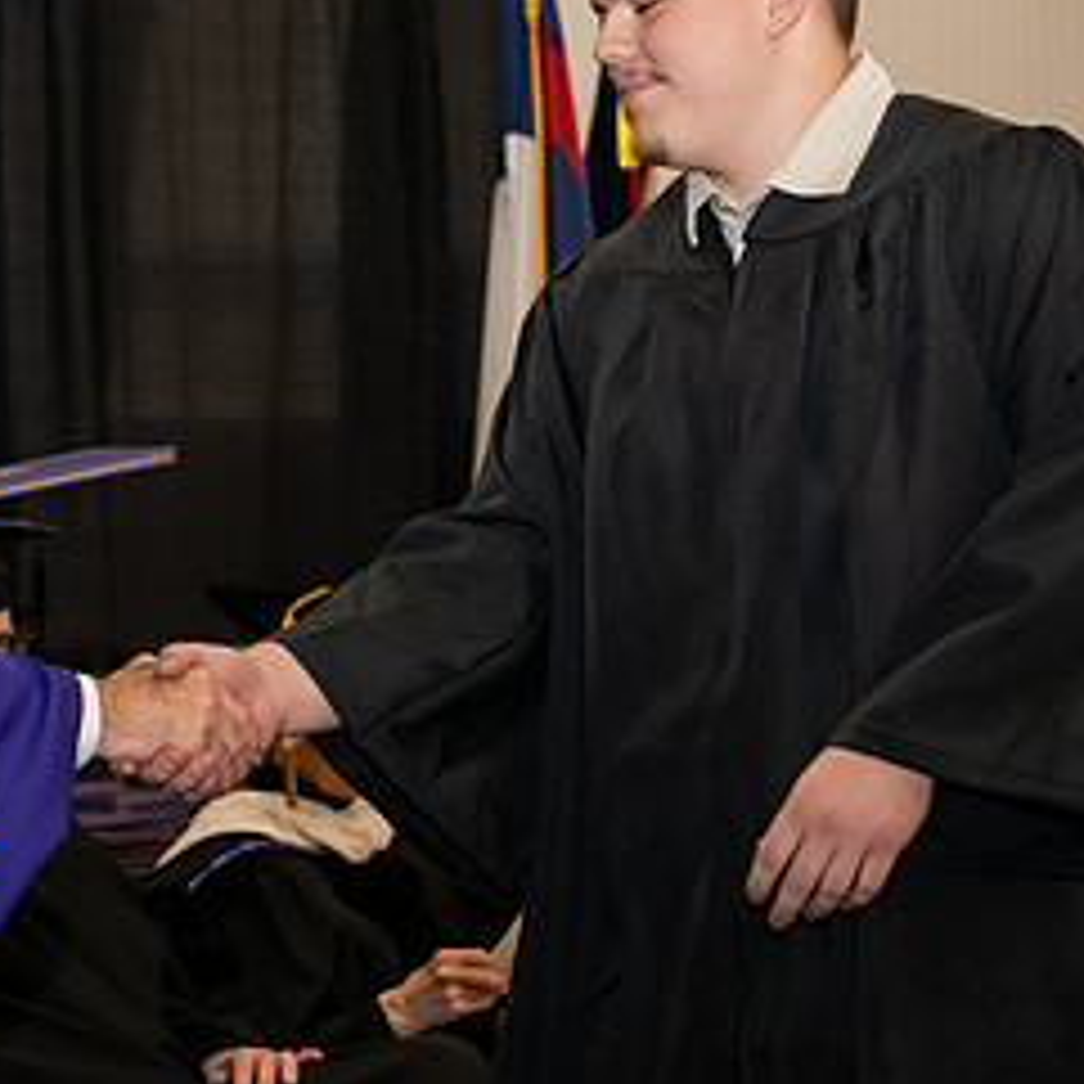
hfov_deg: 12.2
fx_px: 5066
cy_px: 317
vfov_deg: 12.2
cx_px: 234
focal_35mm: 143
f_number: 5.6
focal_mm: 70
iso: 2000
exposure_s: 1/200
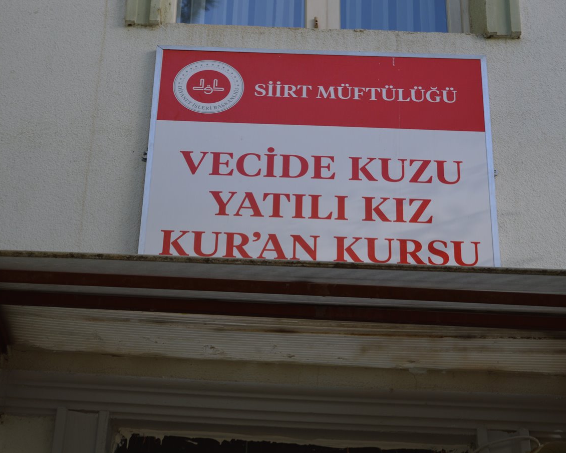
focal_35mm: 94
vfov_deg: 16.4
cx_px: 280
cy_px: 227
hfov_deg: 20.5
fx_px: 1567
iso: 140
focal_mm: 55
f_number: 5.6
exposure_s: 1/125
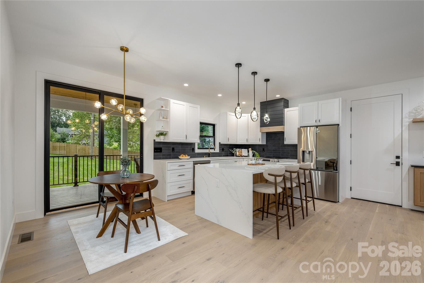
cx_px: 212
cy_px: 142
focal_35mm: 15
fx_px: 177
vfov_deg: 77.4
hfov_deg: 100.4
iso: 320
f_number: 7.1
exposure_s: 1/20
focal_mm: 15
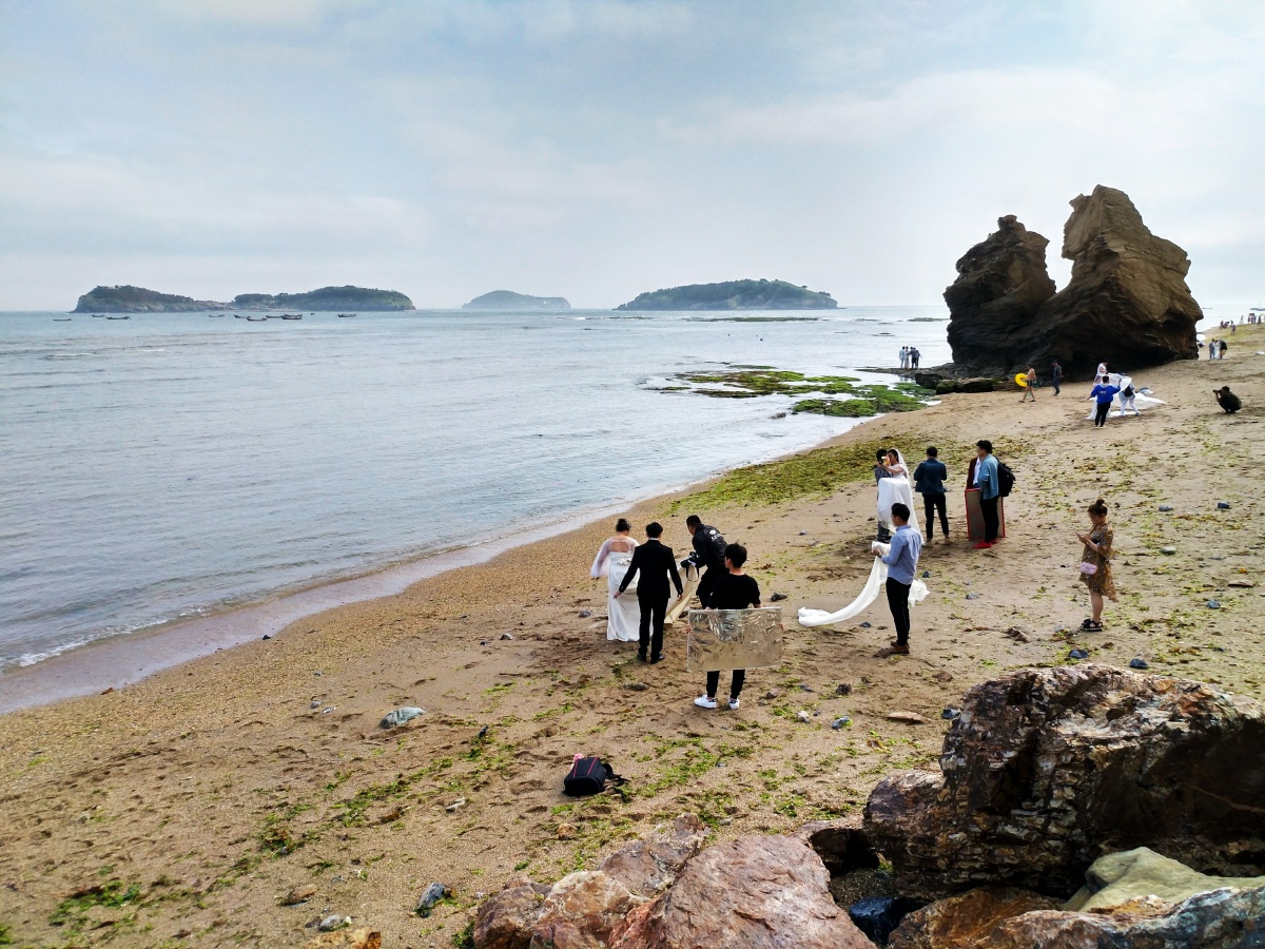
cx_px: 632
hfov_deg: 65.3
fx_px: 987
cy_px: 474
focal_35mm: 27
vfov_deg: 51.4
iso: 100
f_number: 2.2
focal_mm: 4.73
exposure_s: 1/1553
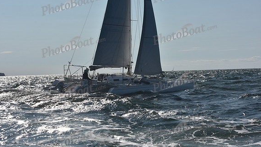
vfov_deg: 14.2
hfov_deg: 25.0
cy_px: 63
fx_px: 588
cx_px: 130
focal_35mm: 85
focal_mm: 80
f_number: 9
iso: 250
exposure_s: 1/1250
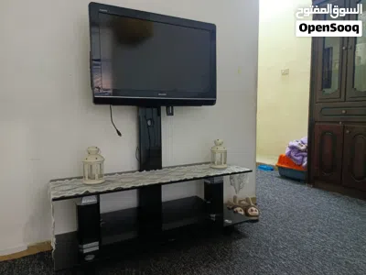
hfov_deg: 71.6
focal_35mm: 24
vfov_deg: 56.8
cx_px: 183
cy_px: 138
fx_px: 254
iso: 1340
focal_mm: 5.24
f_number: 1.7
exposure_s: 1/33.3
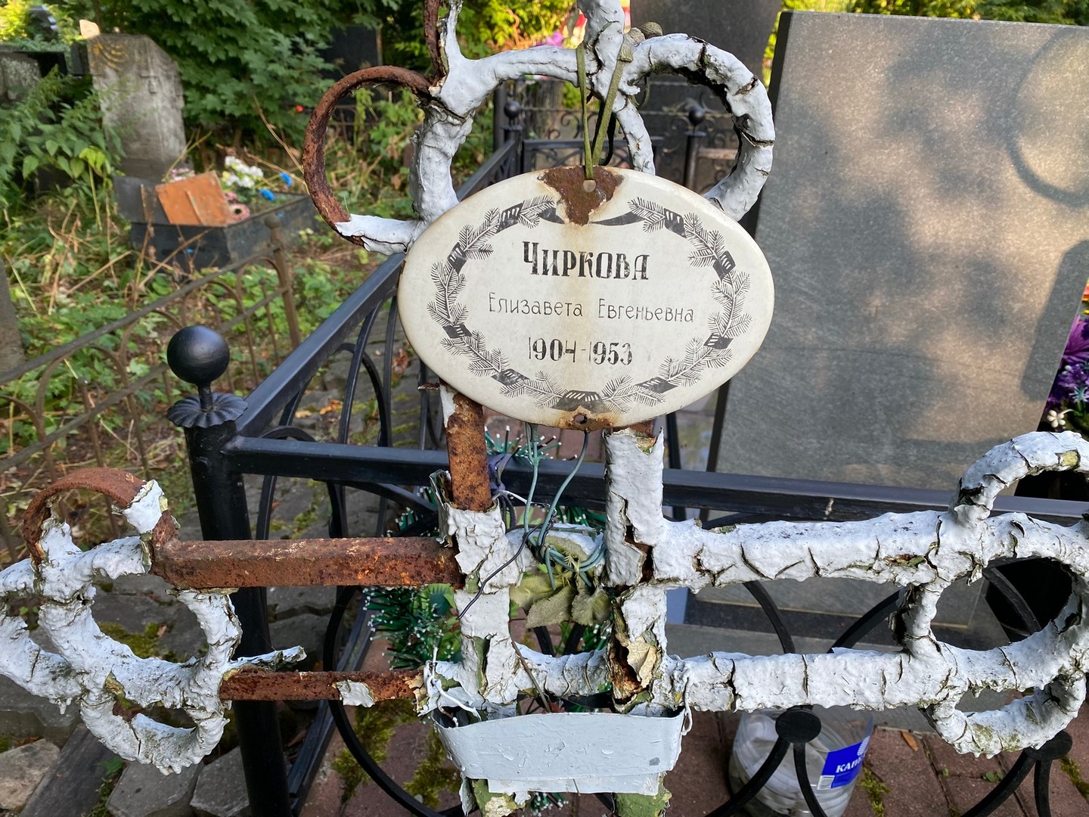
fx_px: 818
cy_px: 408
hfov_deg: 67.3
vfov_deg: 53.1
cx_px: 544
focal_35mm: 26
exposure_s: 1/202
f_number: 1.8
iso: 32
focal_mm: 4.25
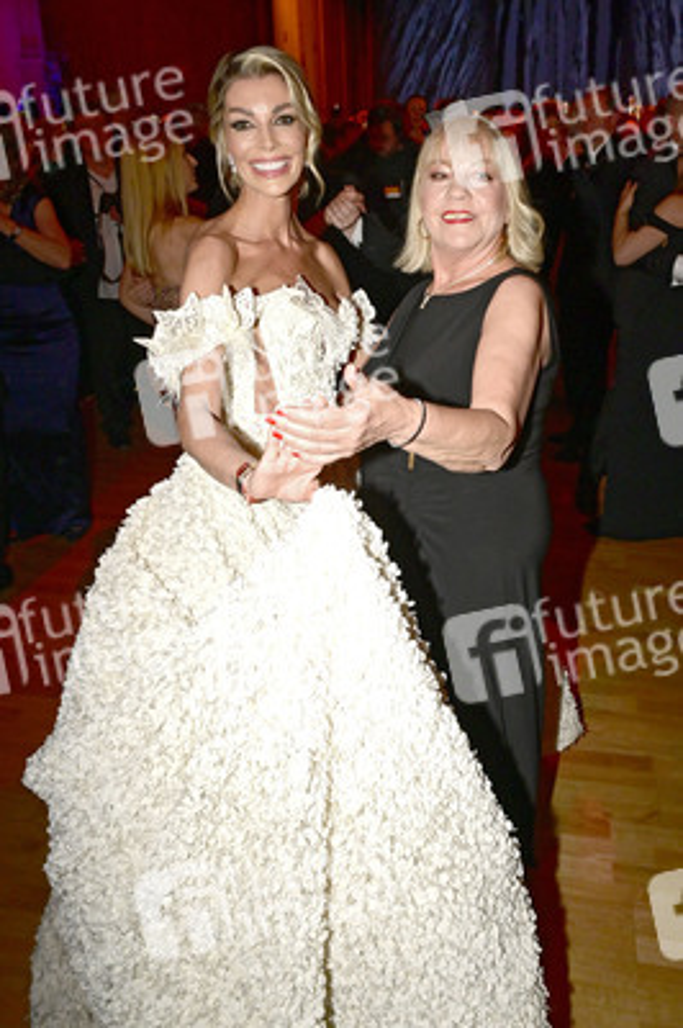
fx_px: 684
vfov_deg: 73.8
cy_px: 514
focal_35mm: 24
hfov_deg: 53.1
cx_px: 342
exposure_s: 1/200
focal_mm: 24
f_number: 8
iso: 4000
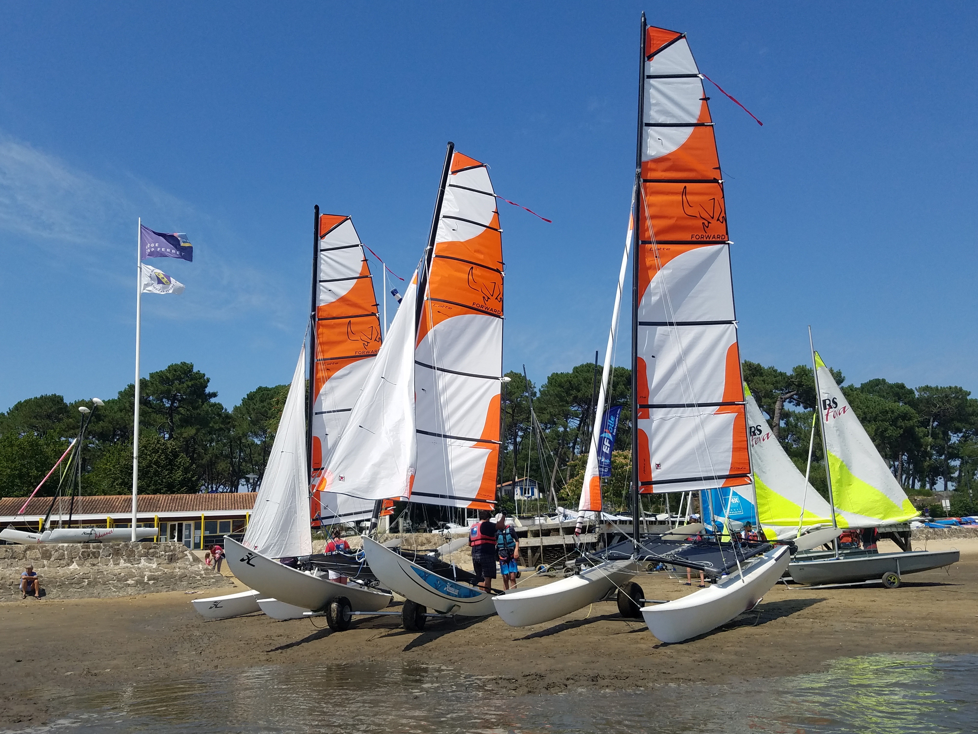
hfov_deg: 67.3
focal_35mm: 26
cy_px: 367
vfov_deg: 53.1
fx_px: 735
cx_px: 489
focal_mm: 4.2
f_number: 1.7
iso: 50
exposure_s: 1/4576
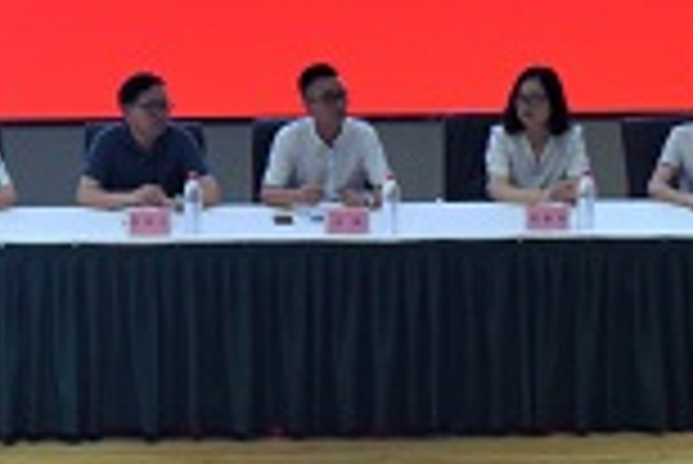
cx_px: -50
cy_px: -239
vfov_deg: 7.6
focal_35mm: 177
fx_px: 3410
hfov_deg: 11.5
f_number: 5
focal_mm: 26
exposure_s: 1/100
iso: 400
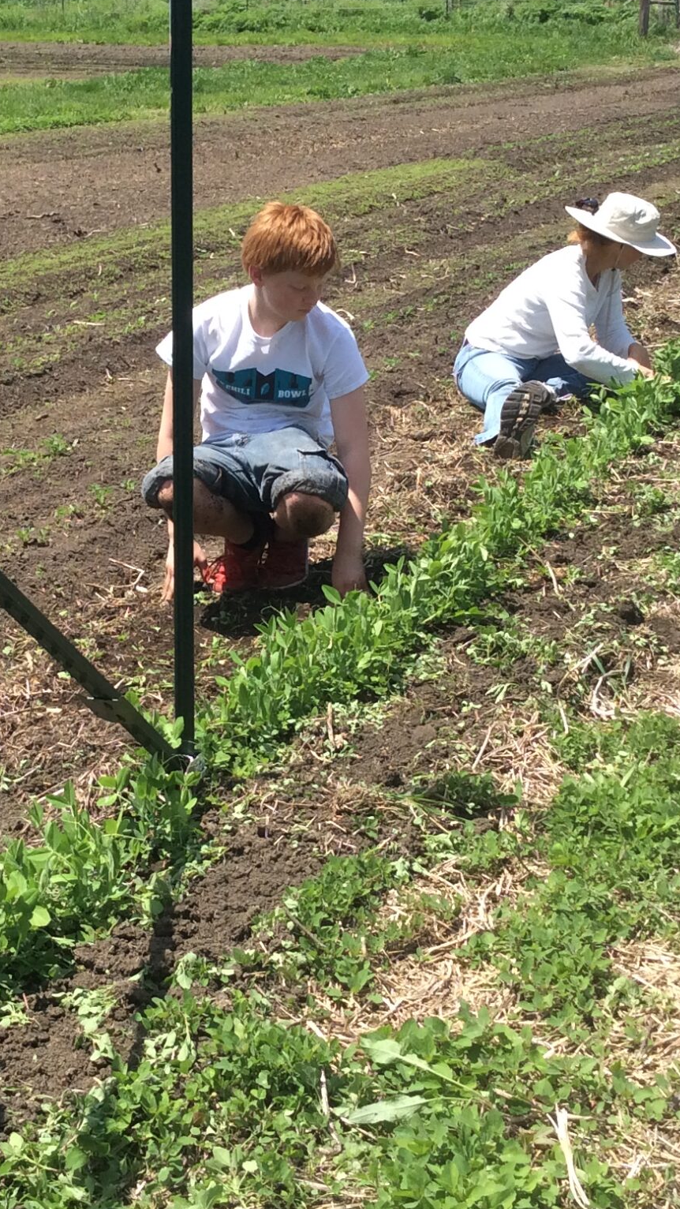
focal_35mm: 60
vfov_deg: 34.9
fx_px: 1923
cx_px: 197
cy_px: 566
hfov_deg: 20.0
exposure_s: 1/867
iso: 32
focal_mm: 3.3
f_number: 2.4
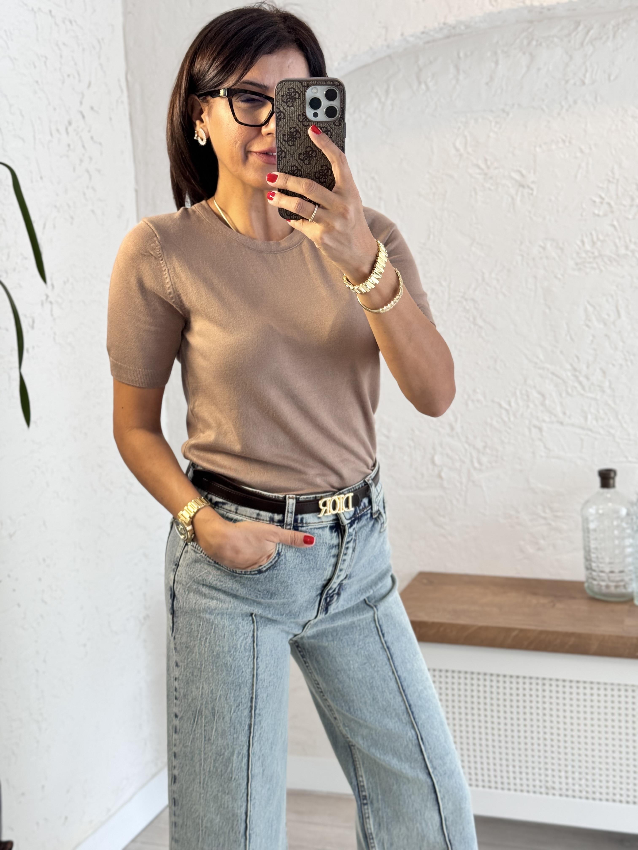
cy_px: 425
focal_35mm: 48
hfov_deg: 30.3
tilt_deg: -21.6
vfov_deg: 39.7
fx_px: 1180
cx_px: 319
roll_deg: +1.9
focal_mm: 6.76
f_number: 1.78
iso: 100
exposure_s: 1/90
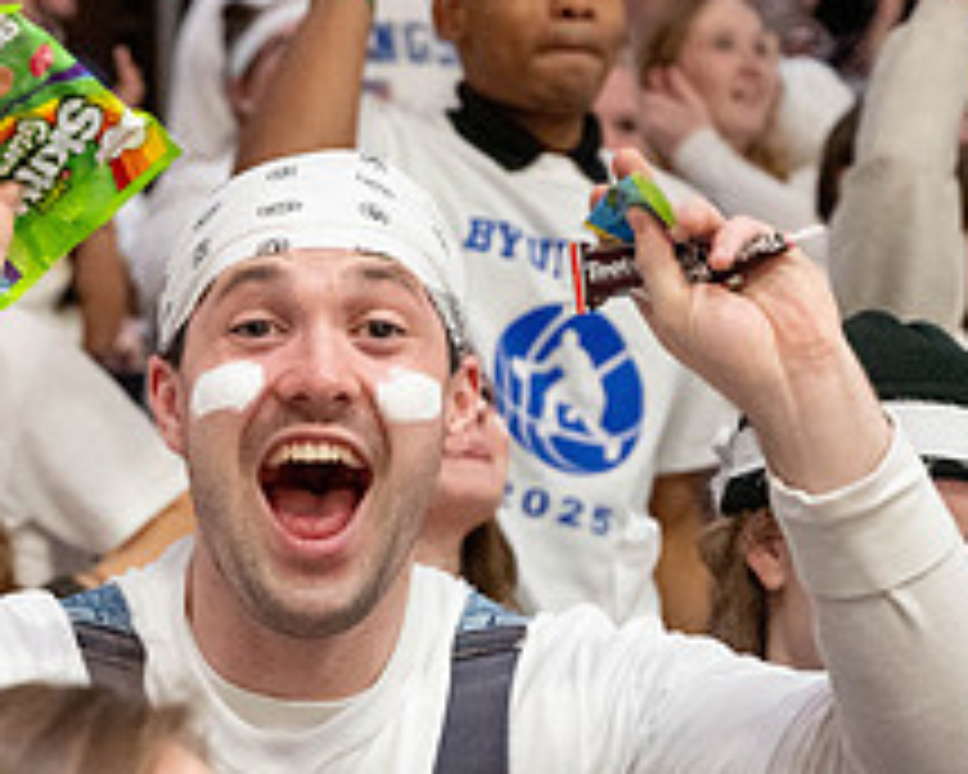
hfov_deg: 11.2
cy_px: 659
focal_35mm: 170
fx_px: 4870
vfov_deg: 9.1
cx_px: -113
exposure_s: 1/160
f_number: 4
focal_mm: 67
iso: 8000
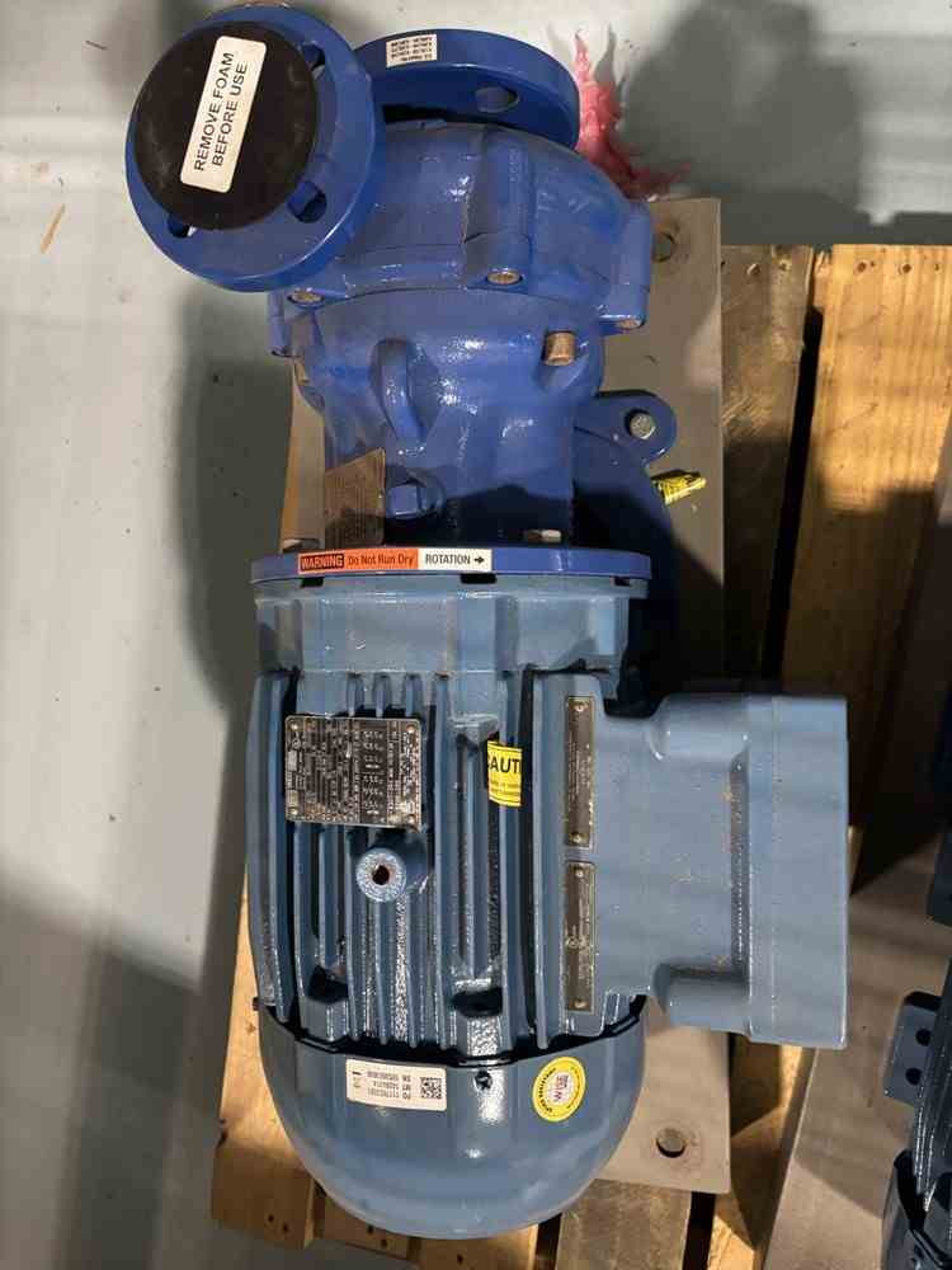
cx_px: 476
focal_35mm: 26
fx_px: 953
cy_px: 635
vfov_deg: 67.3
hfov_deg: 53.1
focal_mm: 5.96
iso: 640
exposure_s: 1/38
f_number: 1.6
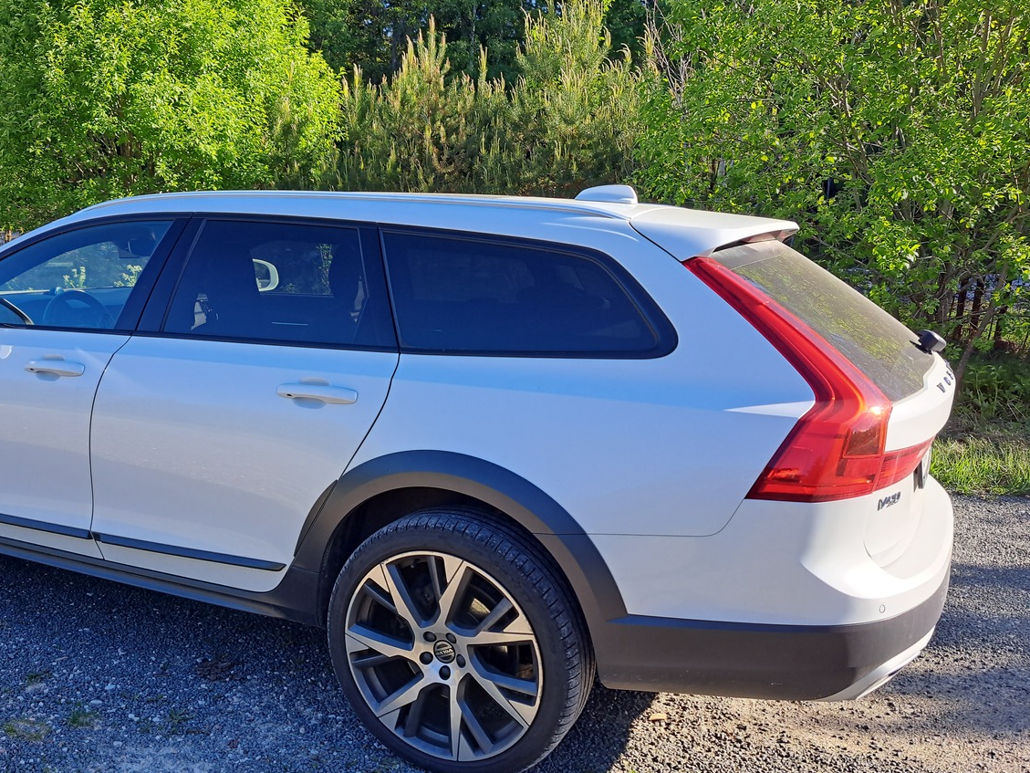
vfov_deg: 41.7
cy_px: 436
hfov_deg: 52.9
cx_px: 339
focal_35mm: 34
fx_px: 1012
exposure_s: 1/515
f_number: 1.8
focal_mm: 5.23
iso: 50
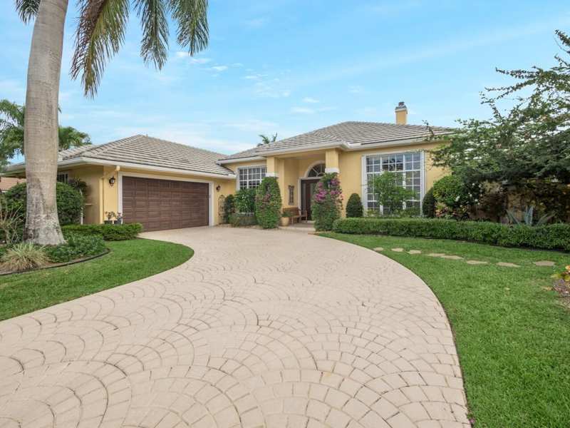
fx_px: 231
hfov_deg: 102.1
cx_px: 285
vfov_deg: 85.7
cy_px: 214
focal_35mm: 14
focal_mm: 7
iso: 200
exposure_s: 1/200
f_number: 5
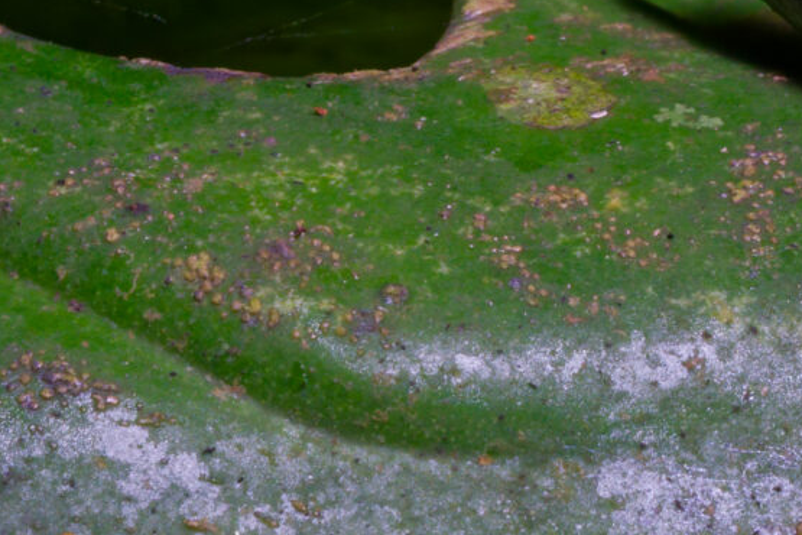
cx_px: 1501
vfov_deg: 2.2
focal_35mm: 623
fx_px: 13878
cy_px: -140
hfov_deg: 3.3
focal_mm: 90
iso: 100
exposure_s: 1/200
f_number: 16
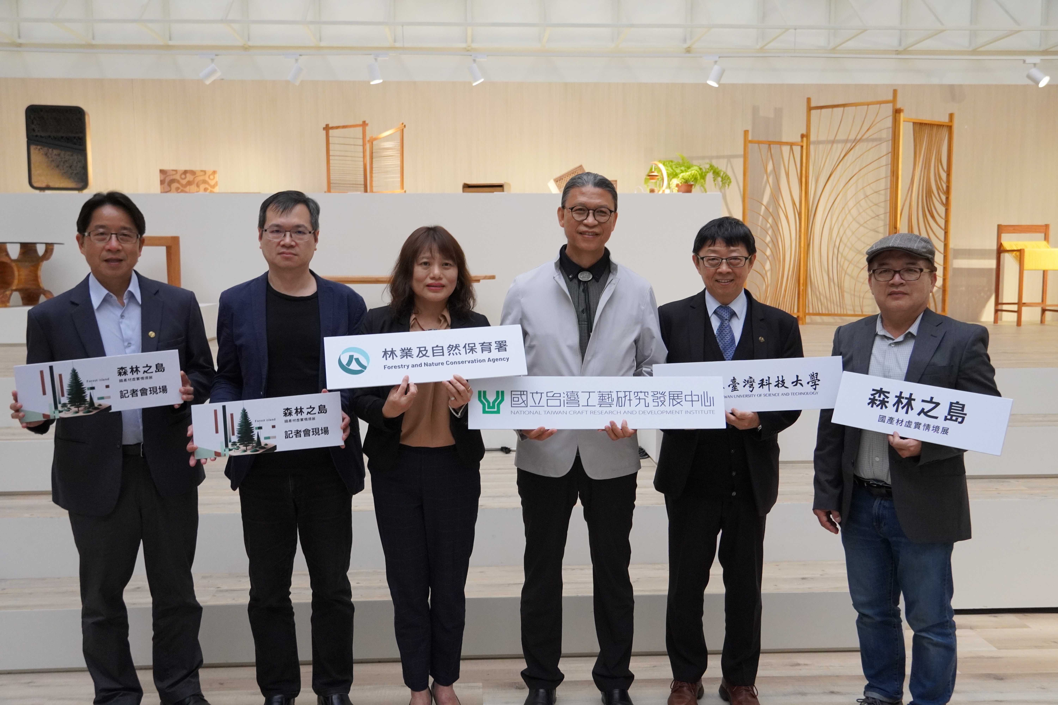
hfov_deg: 53.1
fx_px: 1058
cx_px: 529
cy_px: 352
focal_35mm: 36
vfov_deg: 36.9
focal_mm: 24
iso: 2000
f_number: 4
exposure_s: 1/160
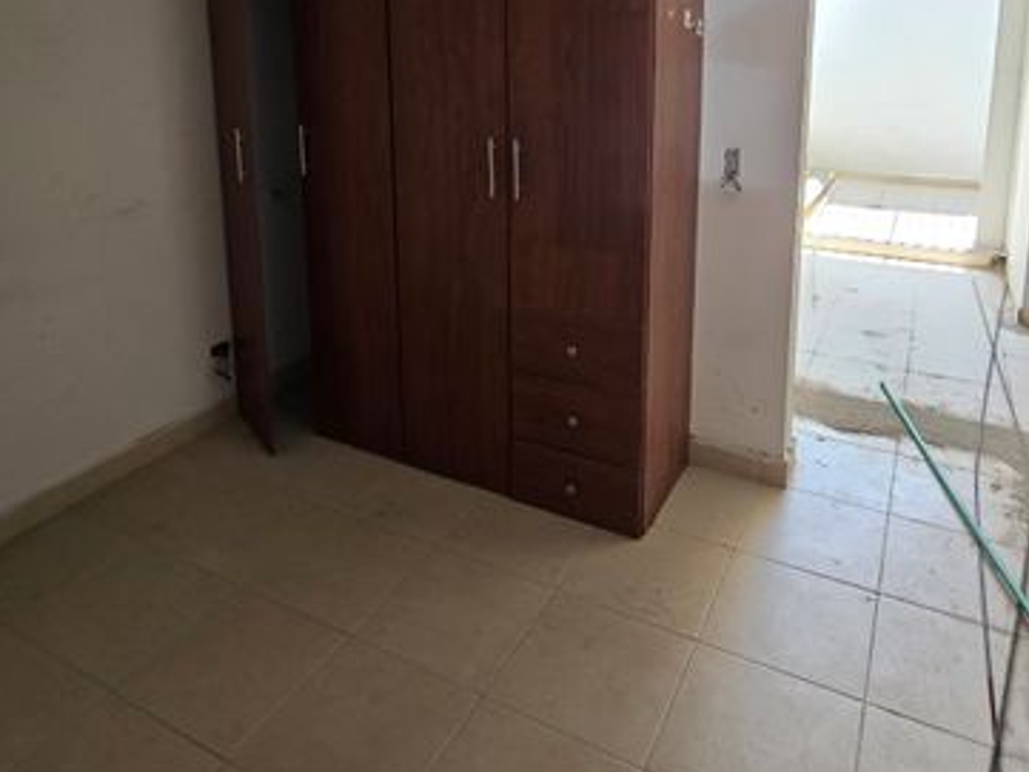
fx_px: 714
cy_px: 154
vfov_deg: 53.1
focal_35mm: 24
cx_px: 532
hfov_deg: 71.6
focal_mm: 2.2
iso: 125
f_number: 2.2
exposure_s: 1/60
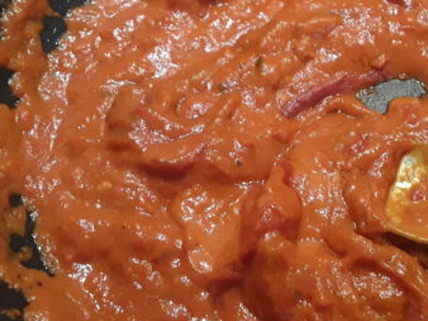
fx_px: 692
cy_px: 140
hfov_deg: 34.0
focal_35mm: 56
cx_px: 290
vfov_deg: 26.0
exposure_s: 1/25
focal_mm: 2.91
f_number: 1.9
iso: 160
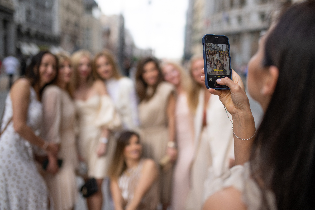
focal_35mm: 35
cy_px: 105
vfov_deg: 37.9
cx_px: 158
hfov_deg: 54.4
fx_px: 306
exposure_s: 1/1250
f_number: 1.4
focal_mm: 35
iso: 64
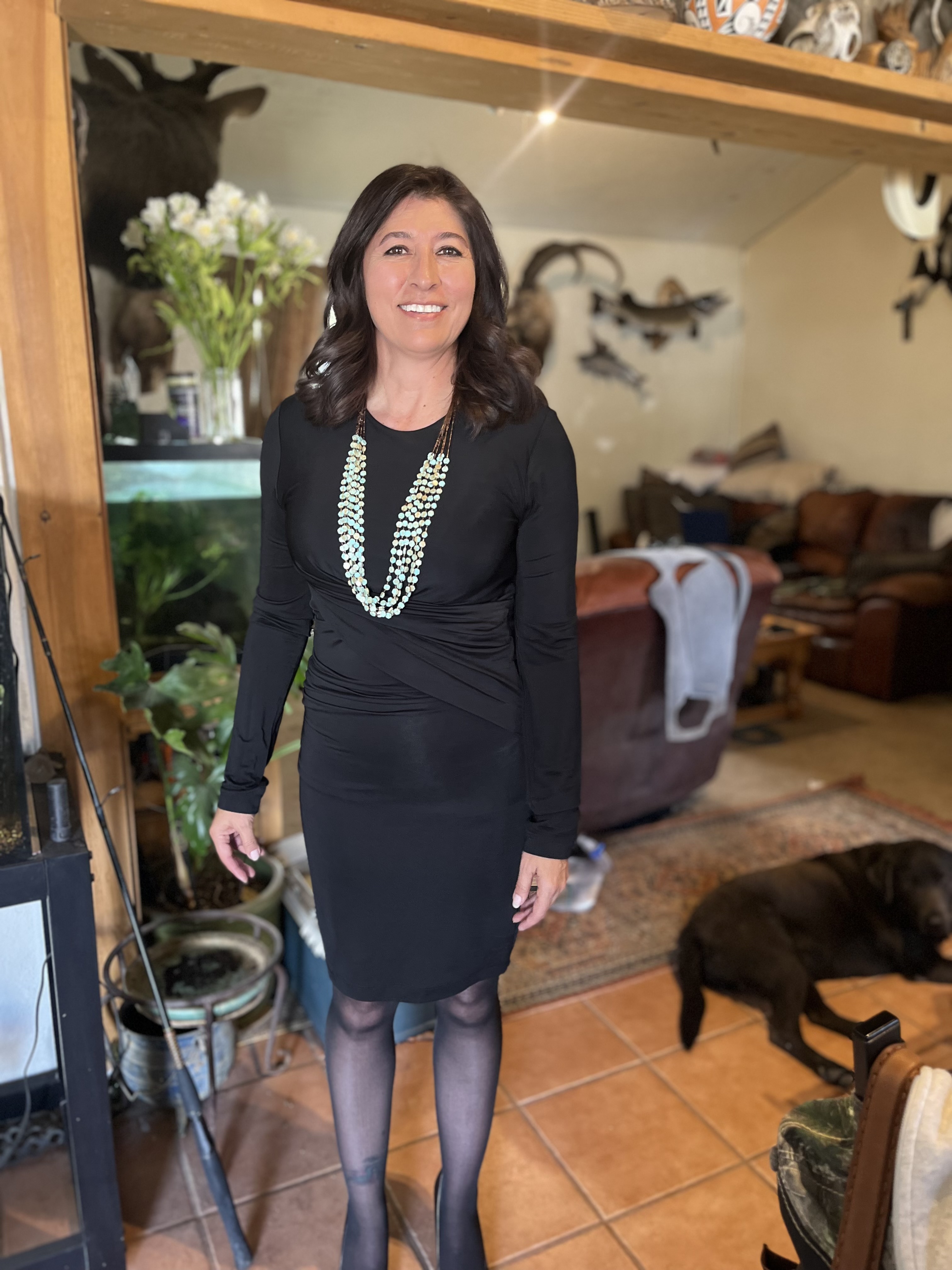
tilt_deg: -13.5
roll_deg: +0.3
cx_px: 476
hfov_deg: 53.1
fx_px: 953
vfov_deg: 67.3
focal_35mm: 26
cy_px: 635
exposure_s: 1/60
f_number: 1.6
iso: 160
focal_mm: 5.1
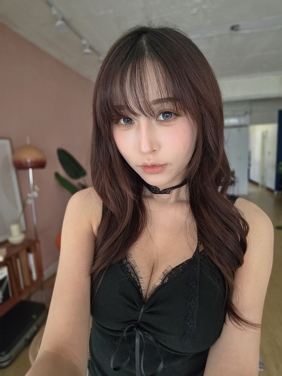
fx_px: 185
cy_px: 188
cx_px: 141
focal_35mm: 17
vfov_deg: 91.0
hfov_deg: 74.7
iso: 400
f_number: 2.2
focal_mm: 2.1
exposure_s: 1/120
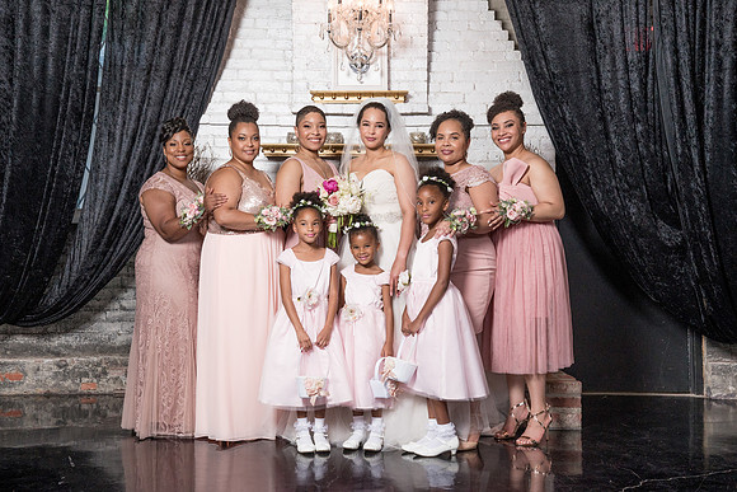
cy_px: 246
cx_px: 368
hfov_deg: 43.6
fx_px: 921
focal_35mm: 45
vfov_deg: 29.9
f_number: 5.6
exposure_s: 1/200
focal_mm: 45
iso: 1250
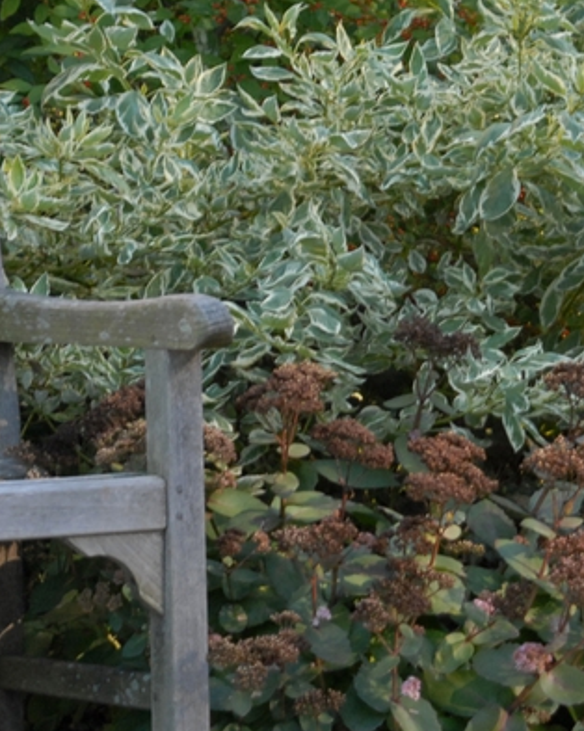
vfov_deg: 7.5
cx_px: 498
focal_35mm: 257
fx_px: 5557
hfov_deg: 6.0
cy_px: 191
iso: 400
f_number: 5
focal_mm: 70
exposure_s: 1/100
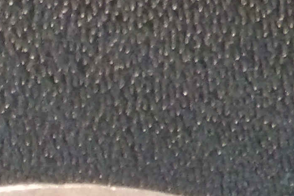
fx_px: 2131
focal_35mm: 261
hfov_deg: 7.4
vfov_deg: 4.9
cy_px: 649
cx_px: -431
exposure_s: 1/11
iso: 800
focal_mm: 6.2
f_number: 4.5
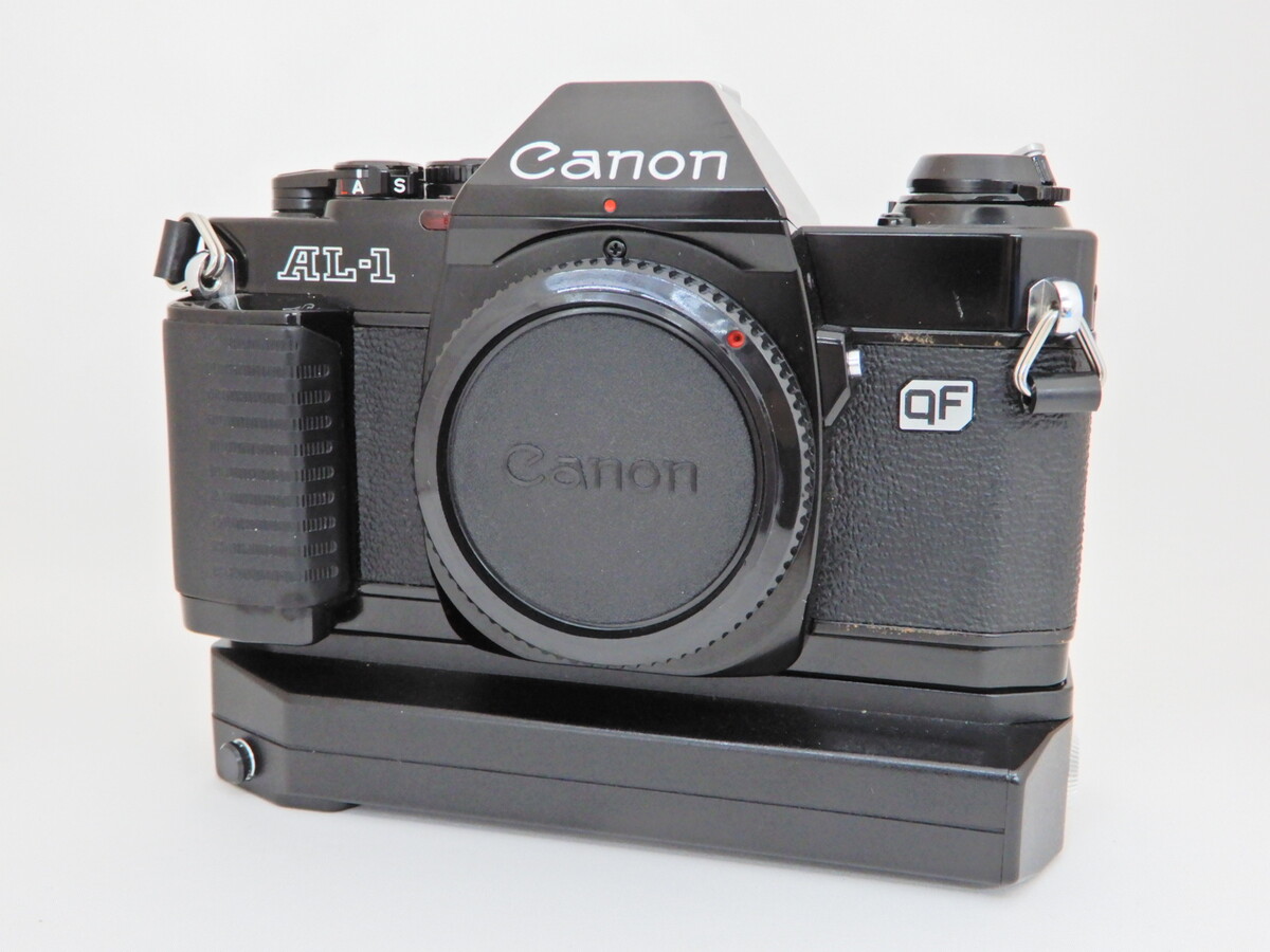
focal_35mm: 38
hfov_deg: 49.0
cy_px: 476
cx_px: 635
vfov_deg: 37.7
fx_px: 1394
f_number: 4
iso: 360
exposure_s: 1/30
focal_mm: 6.8
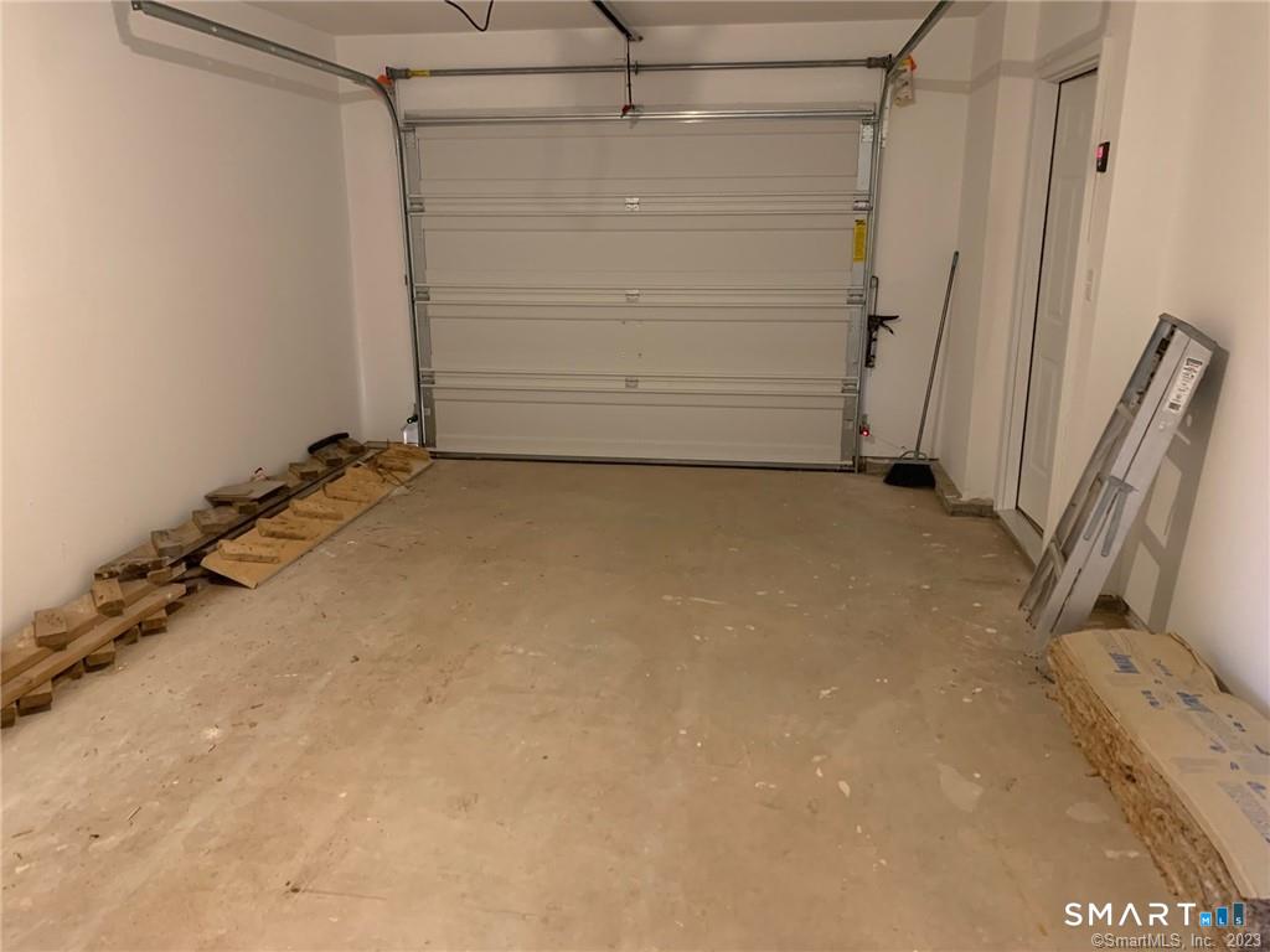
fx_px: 954
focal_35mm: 26
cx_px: 635
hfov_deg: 67.3
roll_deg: +0.5
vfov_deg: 53.1
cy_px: 476
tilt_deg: -15.0
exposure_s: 1/40
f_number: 1.8
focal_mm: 4.25
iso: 400
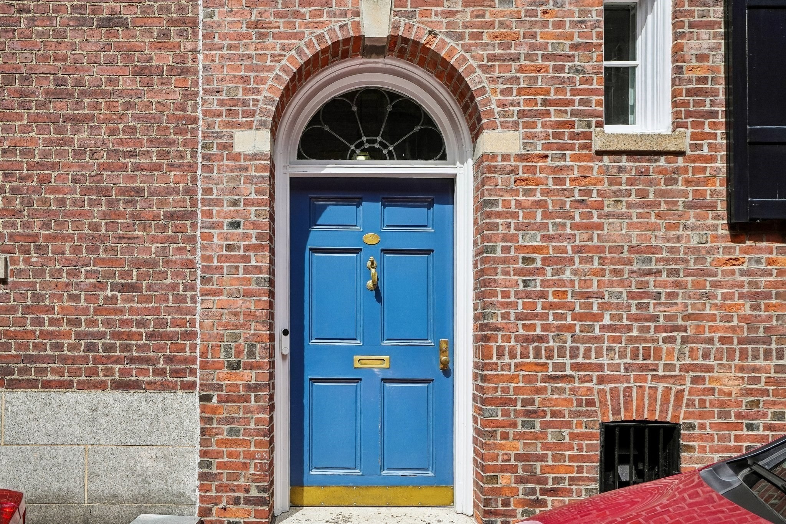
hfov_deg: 73.7
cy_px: 262
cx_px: 393
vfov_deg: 53.1
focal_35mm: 24
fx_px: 524
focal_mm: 24
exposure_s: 1/640
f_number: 8
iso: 400
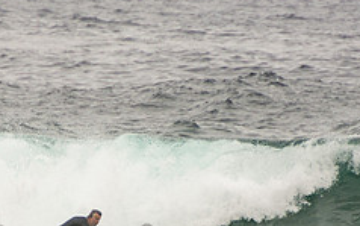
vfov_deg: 0.9
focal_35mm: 1492
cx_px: 130
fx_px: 14645
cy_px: 234
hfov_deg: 1.4
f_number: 5.6
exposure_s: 1/1250
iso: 200
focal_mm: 400
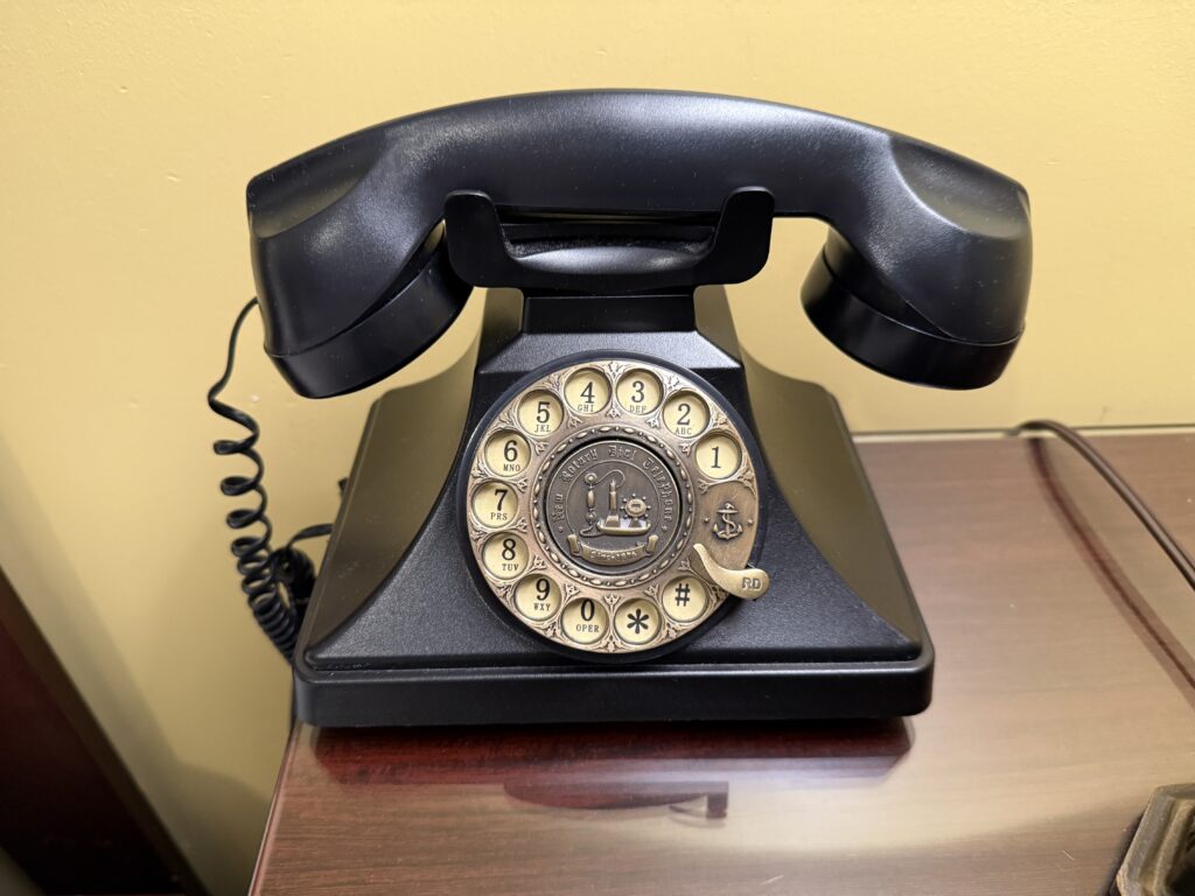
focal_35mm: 24
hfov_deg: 71.6
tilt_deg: -39.4
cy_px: 448
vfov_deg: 56.8
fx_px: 829
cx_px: 598
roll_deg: +0.9
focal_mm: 6.76
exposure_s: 1/60
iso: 500
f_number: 1.78
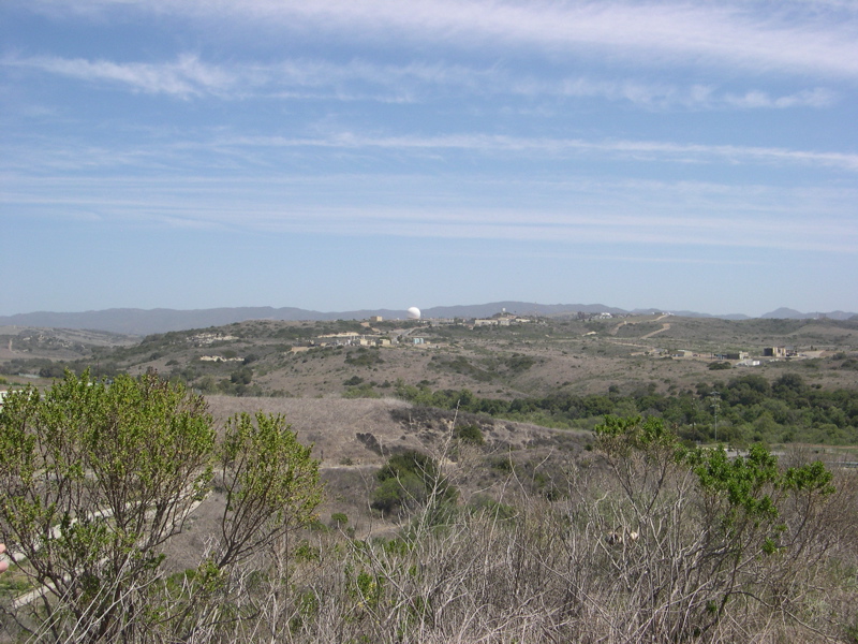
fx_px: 942
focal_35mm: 38
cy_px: 322
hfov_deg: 49.0
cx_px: 429
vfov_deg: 37.7
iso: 100
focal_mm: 8
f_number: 7.6
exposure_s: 1/271
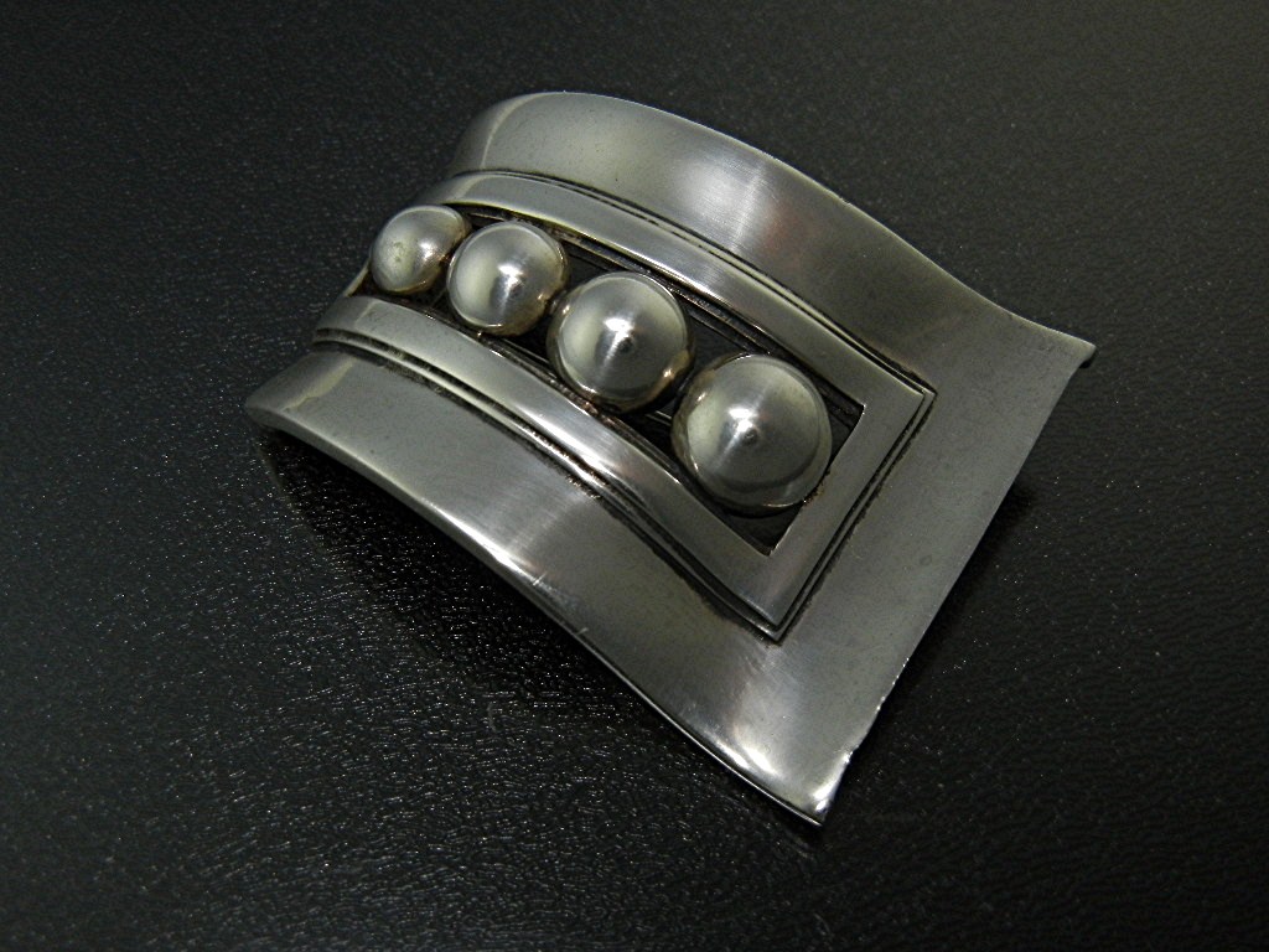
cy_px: 476
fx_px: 1650
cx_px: 634
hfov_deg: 42.1
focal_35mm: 45
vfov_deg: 32.2
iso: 312
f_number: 7.6
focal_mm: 8.1
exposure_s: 1/30
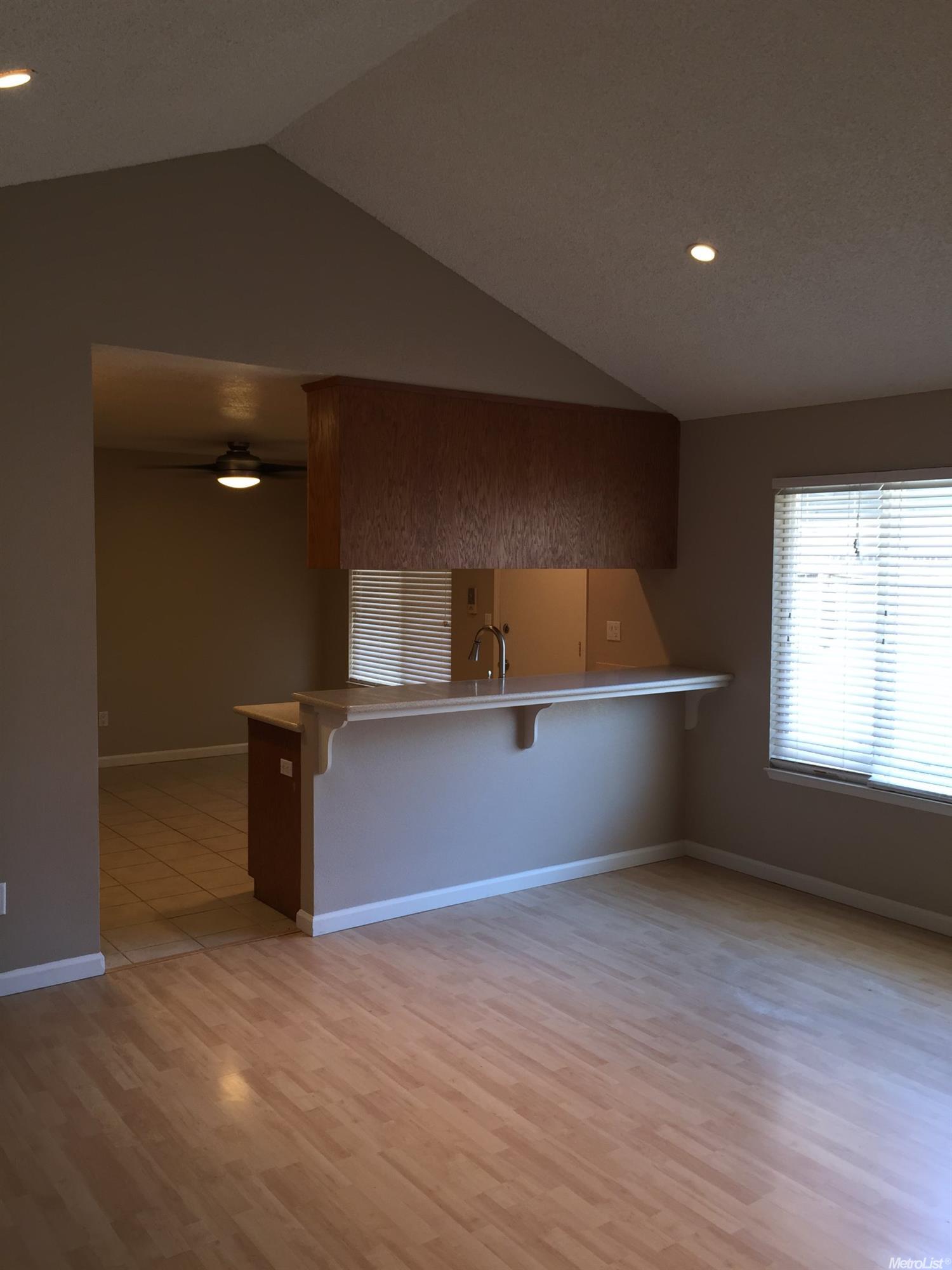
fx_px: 1063
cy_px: 635
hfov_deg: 48.2
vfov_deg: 61.7
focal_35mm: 29
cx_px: 476
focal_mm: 4.15
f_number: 2.2
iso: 32
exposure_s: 1/30
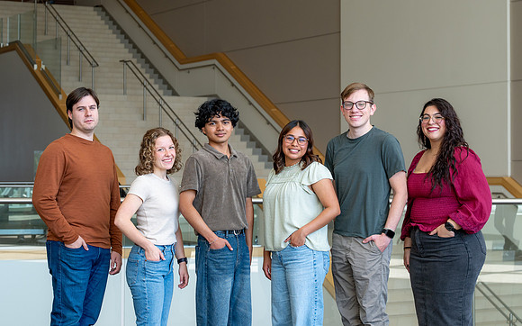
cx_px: 258
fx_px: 1247
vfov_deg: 14.9
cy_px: 145
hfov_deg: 23.6
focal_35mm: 88
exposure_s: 1/200
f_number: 5.6
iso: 500
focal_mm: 70
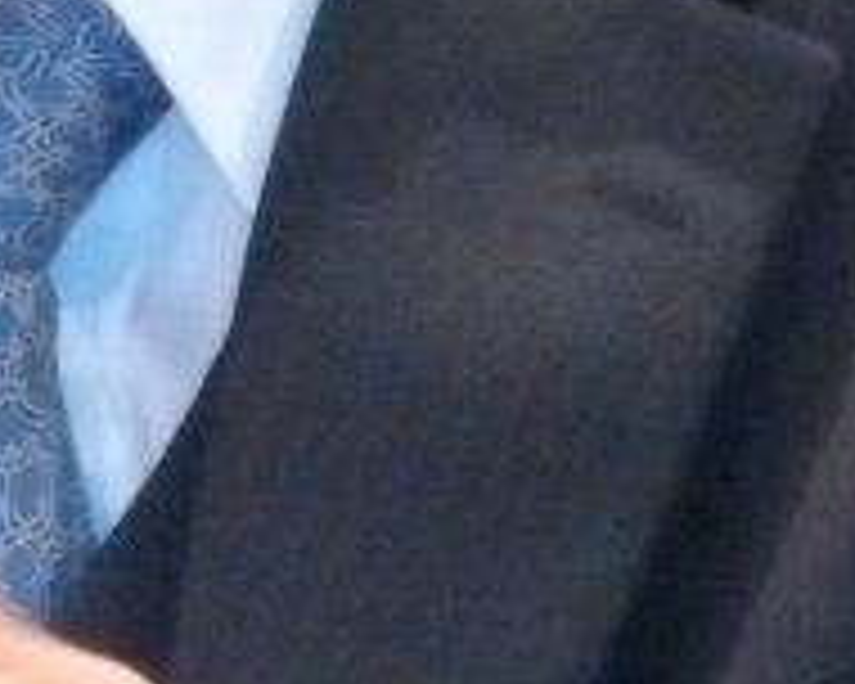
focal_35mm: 1459
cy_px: -567
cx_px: -112
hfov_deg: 1.3
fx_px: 36920
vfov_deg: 1.1
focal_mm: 45.7
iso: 1000
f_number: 4.8
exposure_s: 1/60
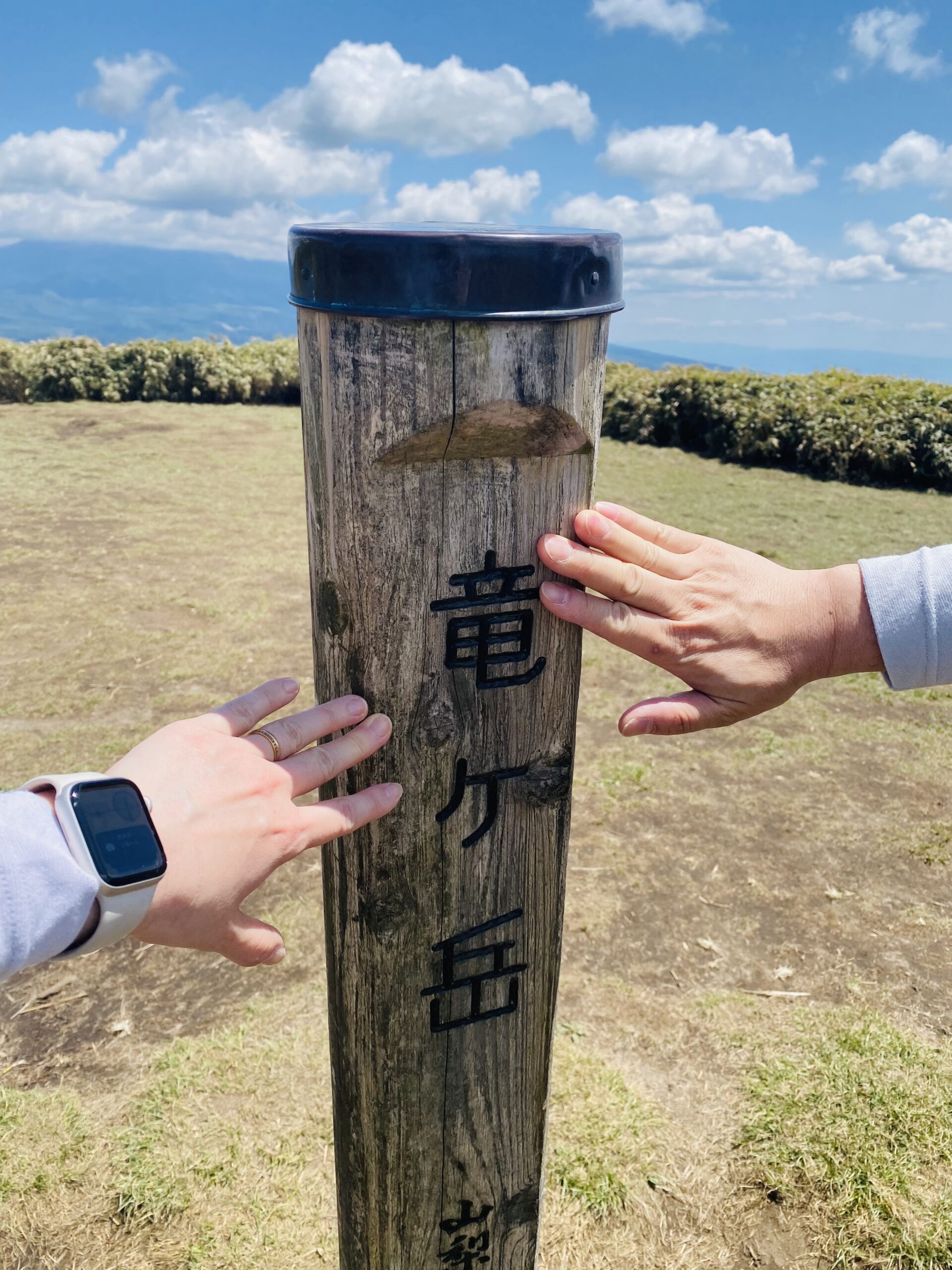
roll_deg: -1.8
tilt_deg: -17.4
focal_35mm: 26
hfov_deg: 53.1
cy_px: 635
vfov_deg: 67.3
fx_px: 953
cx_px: 476
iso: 32
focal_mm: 4.25
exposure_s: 1/3040
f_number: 1.8
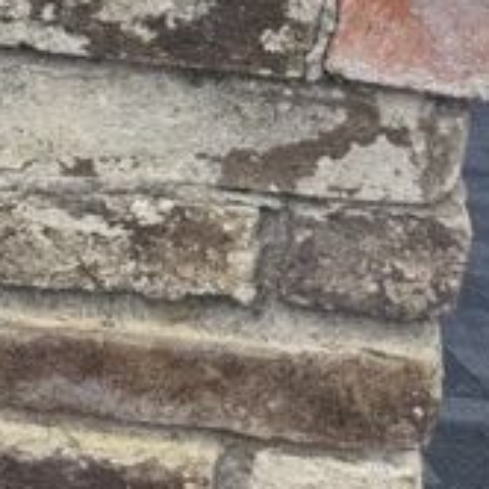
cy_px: -462
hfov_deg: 11.2
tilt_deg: -22.5
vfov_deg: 12.2
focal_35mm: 128
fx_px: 2046
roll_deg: +3.3
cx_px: -710
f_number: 1.78
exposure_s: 1/1727
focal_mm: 6.76
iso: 80
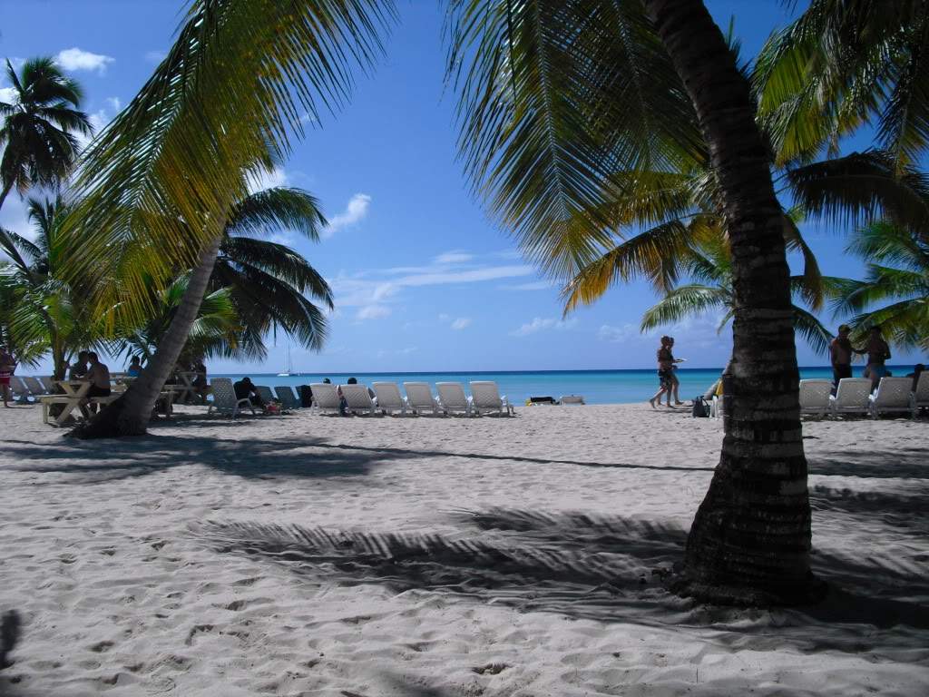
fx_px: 966
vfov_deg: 39.7
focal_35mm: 36
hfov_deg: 51.4
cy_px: 348
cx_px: 464
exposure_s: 1/320
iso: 64
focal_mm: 6.3
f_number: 7.8
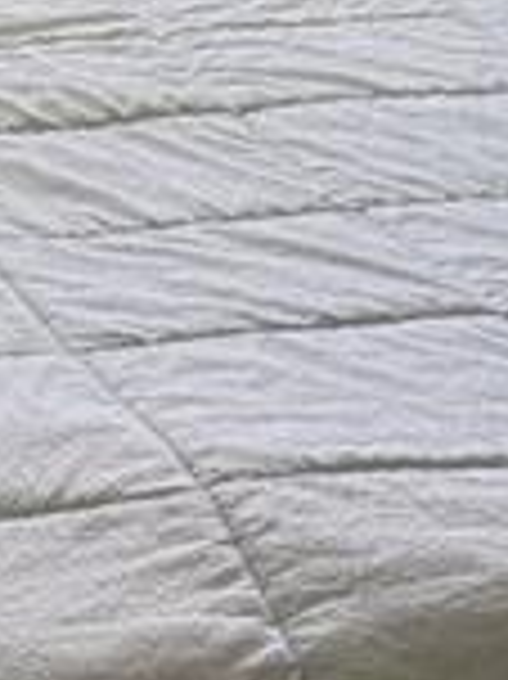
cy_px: -360
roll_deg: +0.9
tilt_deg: -5.9
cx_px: -13
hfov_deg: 7.7
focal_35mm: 191
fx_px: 3743
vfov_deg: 10.0
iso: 100
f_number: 1.78
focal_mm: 6.76
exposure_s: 1/162
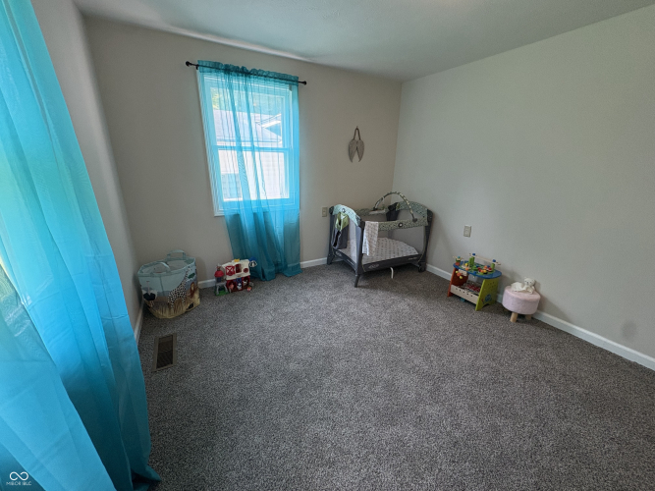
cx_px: 328
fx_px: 265
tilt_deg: -18.5
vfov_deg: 85.7
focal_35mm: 14
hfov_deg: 102.1
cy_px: 246
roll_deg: -0.6
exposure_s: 1/120
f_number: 2.2
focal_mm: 2.22
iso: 250
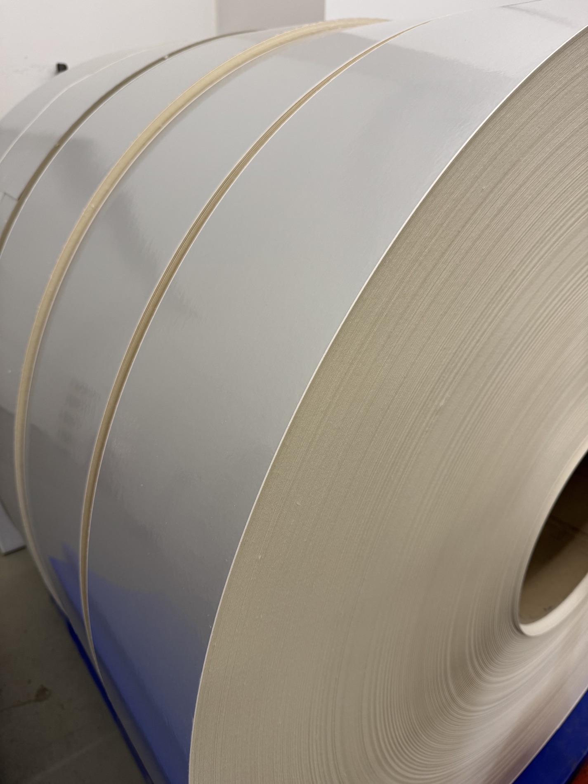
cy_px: 392
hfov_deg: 56.8
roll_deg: -0.5
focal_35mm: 24
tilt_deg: -26.9
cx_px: 294
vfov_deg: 71.6
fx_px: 544
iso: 160
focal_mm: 6.76
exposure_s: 1/50
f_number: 1.78
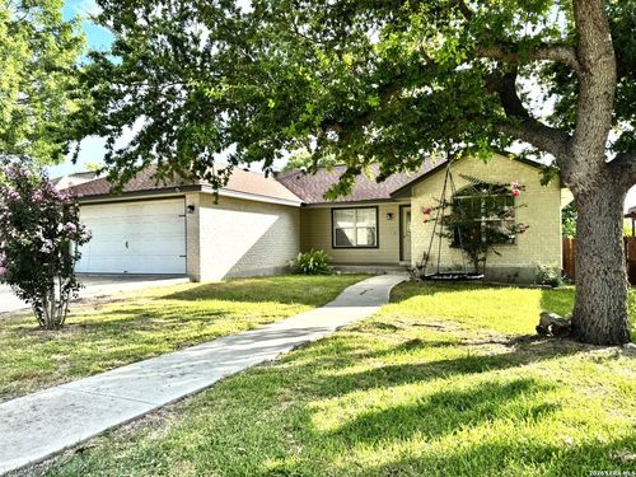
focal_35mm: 24
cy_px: 238
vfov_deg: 56.8
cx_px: 318
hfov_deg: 71.6
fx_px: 441
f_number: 1.78
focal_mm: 6.76
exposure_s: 1/1311
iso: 80
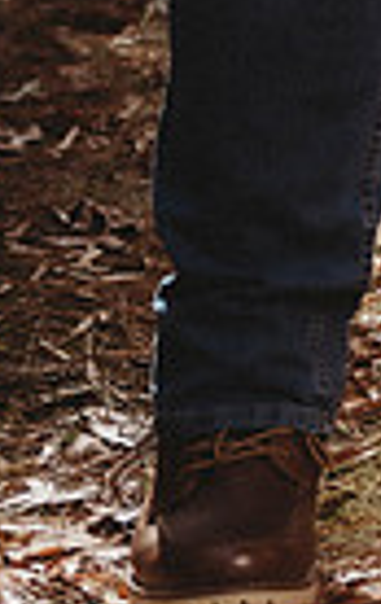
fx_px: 3385
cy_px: -63
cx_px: 1169
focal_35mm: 205
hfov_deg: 5.9
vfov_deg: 10.1
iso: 100
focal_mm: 48
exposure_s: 1/1000
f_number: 2.8
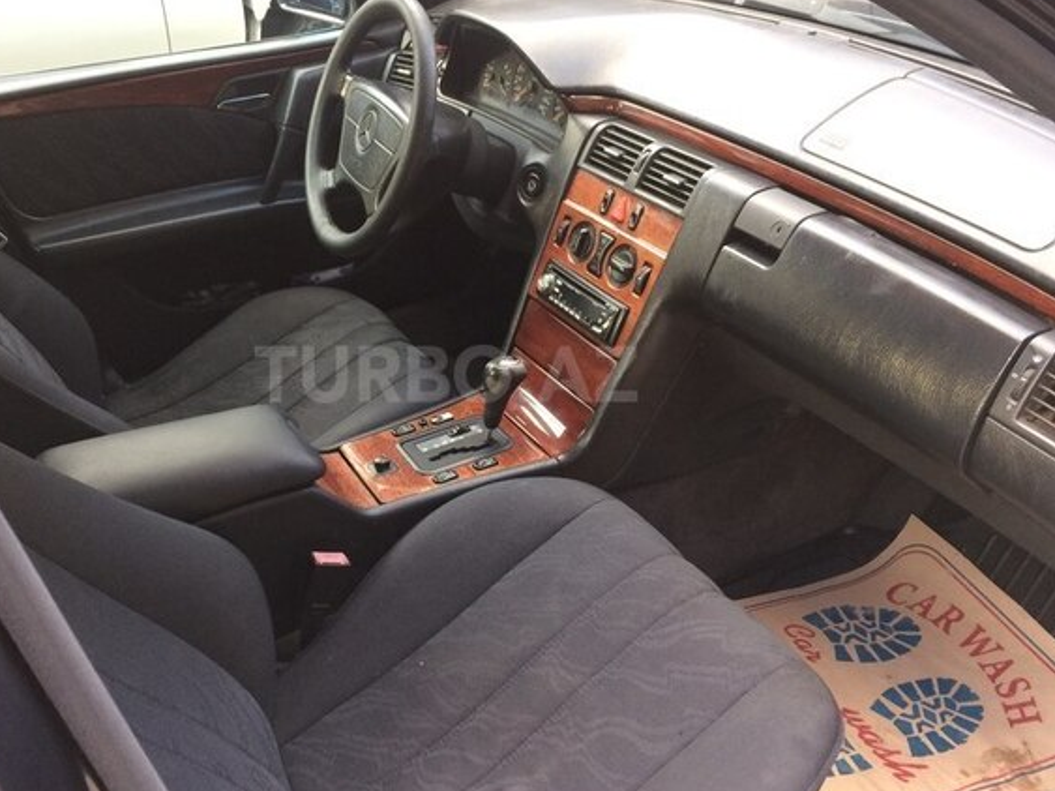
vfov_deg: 41.8
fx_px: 1036
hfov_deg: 53.7
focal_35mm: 34
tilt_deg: -28.7
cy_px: 374
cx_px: 446
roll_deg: +2.4
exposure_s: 1/33
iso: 64
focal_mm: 4.15
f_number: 2.2
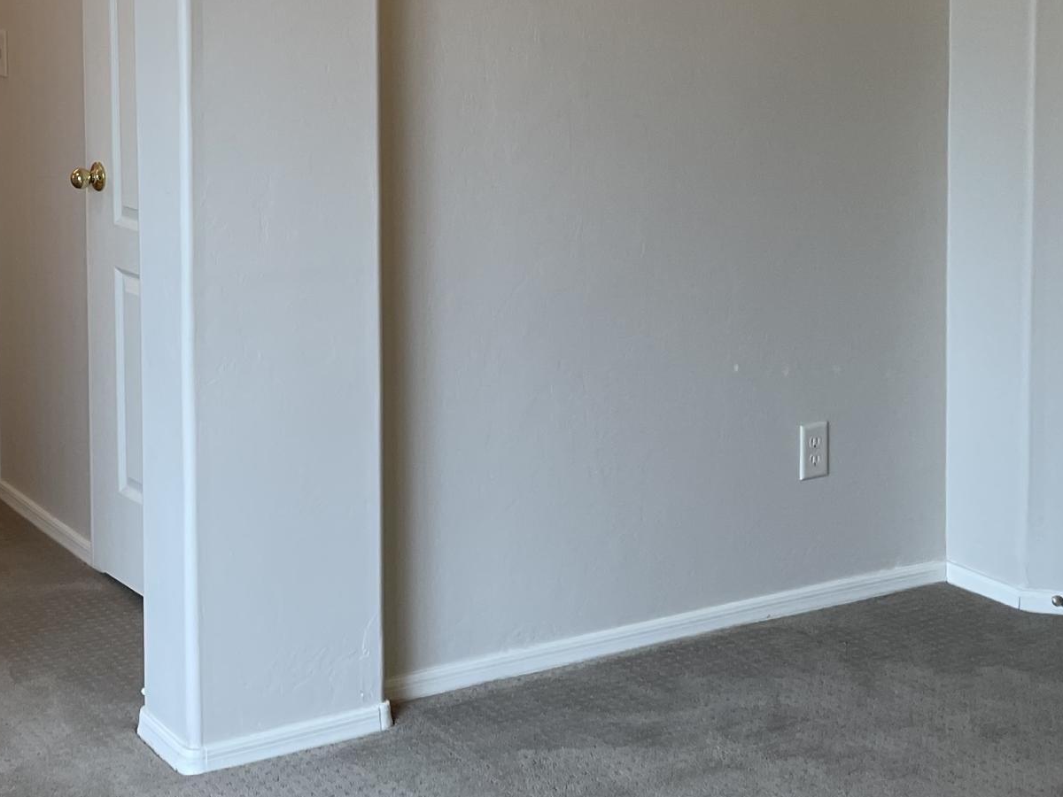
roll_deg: +1.5
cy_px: 57
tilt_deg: -3.2
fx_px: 1996
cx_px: 253
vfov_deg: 22.0
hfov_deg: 29.3
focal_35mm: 65
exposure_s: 1/120
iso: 125
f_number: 1.6
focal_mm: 4.2
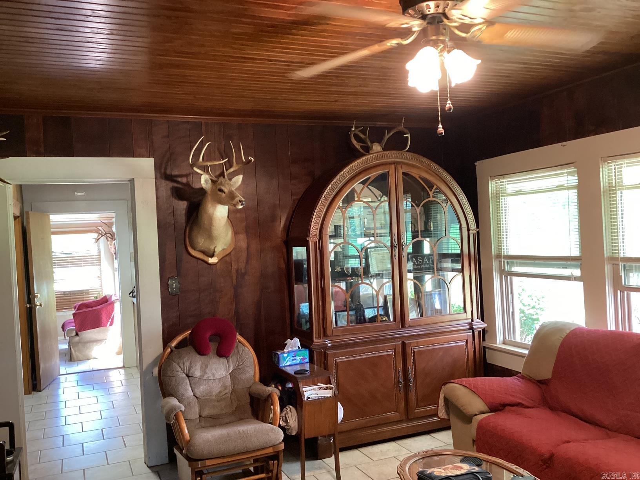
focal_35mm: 31
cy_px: 240
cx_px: 320
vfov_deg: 45.4
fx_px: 573
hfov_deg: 58.4
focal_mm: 3.3
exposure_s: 1/40
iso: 320
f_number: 2.4
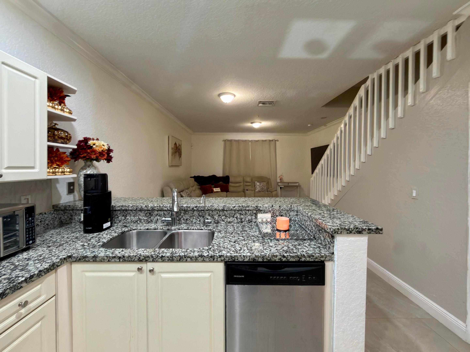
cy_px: 176
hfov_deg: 102.1
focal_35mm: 14
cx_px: 235
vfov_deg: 85.7
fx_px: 190
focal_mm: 2.22
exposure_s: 1/30
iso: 125
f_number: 2.2
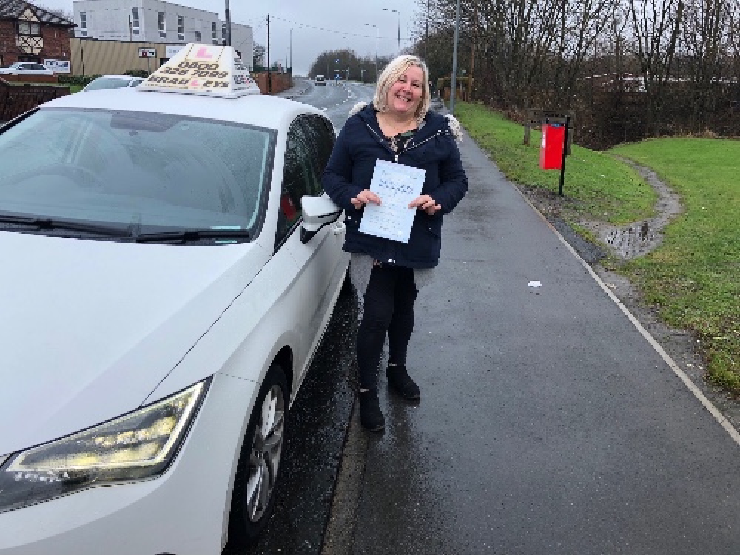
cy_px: 278
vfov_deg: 48.2
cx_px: 370
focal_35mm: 29
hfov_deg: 61.7
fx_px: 620
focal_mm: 3.99
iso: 50
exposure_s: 1/99
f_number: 1.8
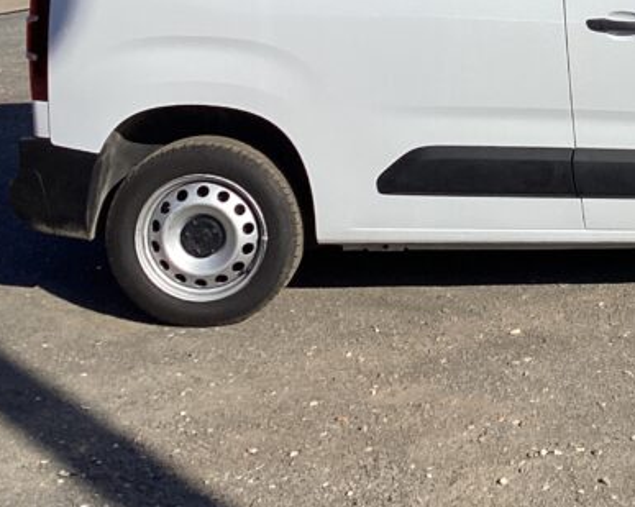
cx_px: 615
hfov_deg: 22.3
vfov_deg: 18.0
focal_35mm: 83
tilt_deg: -5.8
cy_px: -1
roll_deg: +0.4
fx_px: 1559
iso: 25
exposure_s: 1/2146
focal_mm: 3.3
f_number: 2.4
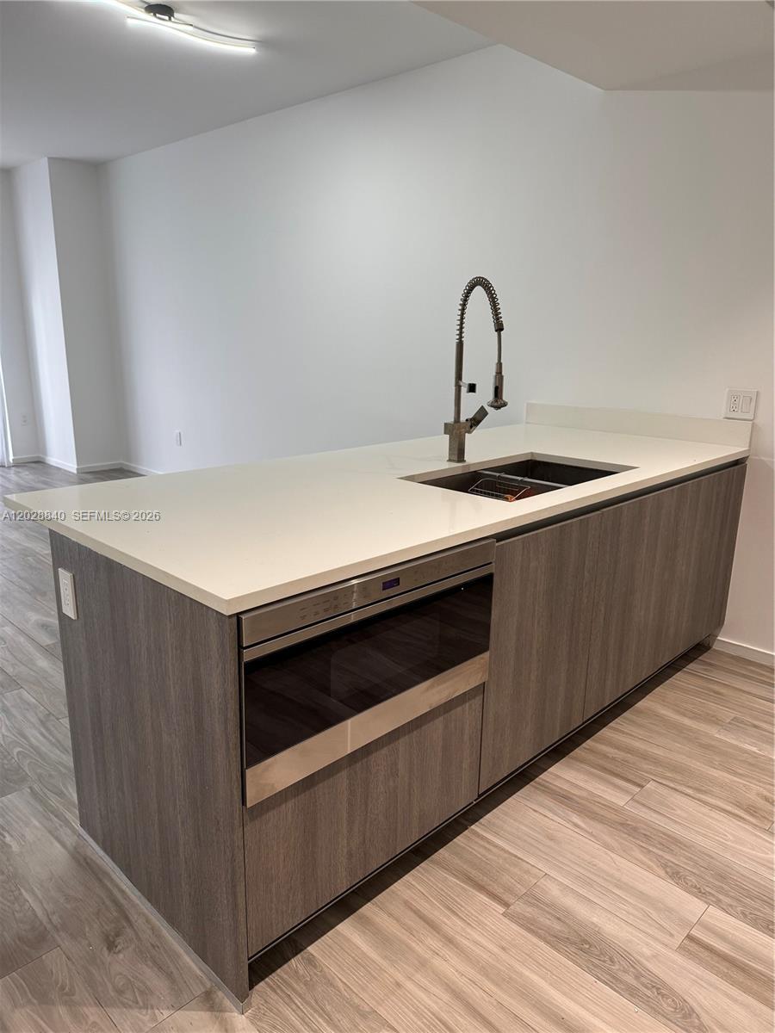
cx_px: 388
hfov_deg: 56.8
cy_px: 516
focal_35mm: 24
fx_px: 716
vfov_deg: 71.6
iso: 125
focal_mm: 6.76
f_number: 1.78
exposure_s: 1/60
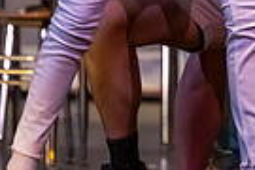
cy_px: -125
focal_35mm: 1045
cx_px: 307
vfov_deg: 1.3
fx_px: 7402
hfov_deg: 2.0
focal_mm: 185
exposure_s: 1/500
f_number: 2.8
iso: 2500
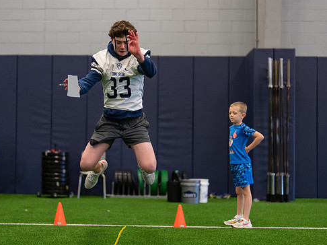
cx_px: 124
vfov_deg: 21.0
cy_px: 135
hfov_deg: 27.7
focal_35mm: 70
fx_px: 661
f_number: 1.2
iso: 1250
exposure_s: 1/1000
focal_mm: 50
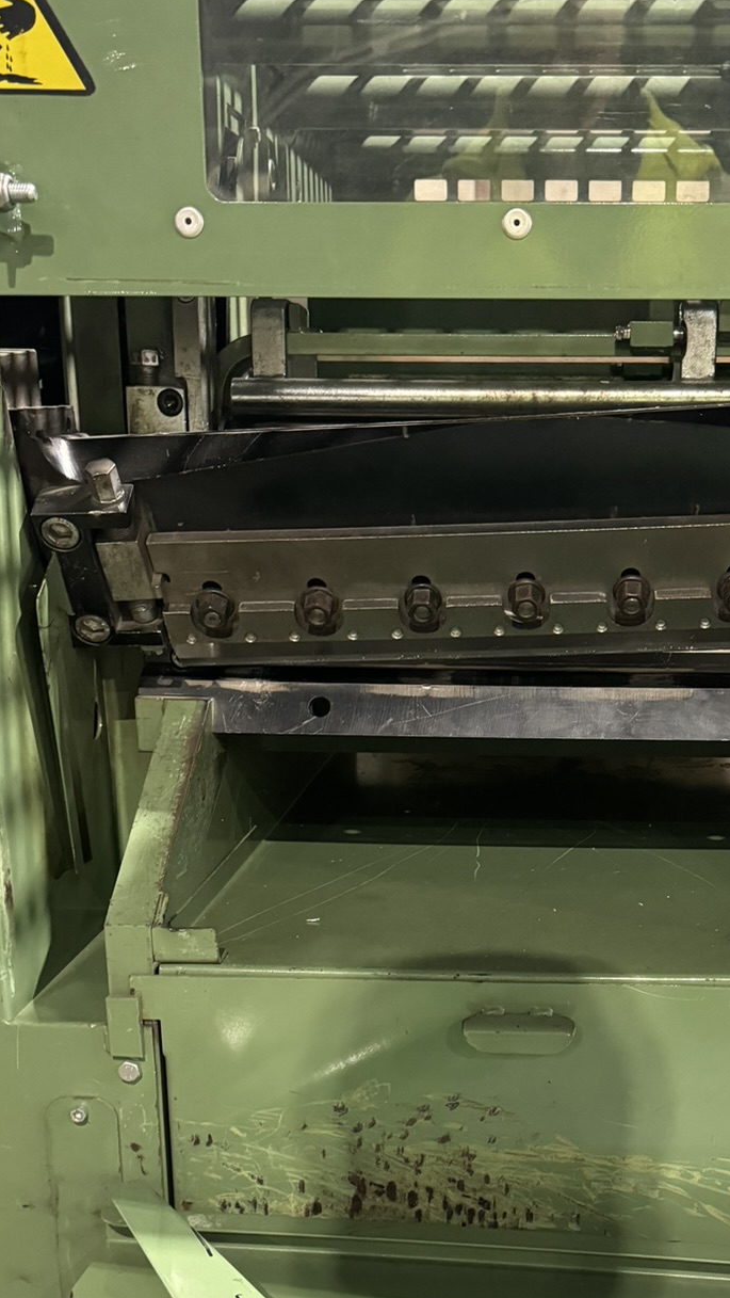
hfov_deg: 26.8
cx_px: 545
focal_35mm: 44
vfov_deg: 45.5
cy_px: 898
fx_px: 1513
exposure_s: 1/60
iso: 800
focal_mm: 6.86
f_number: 1.78
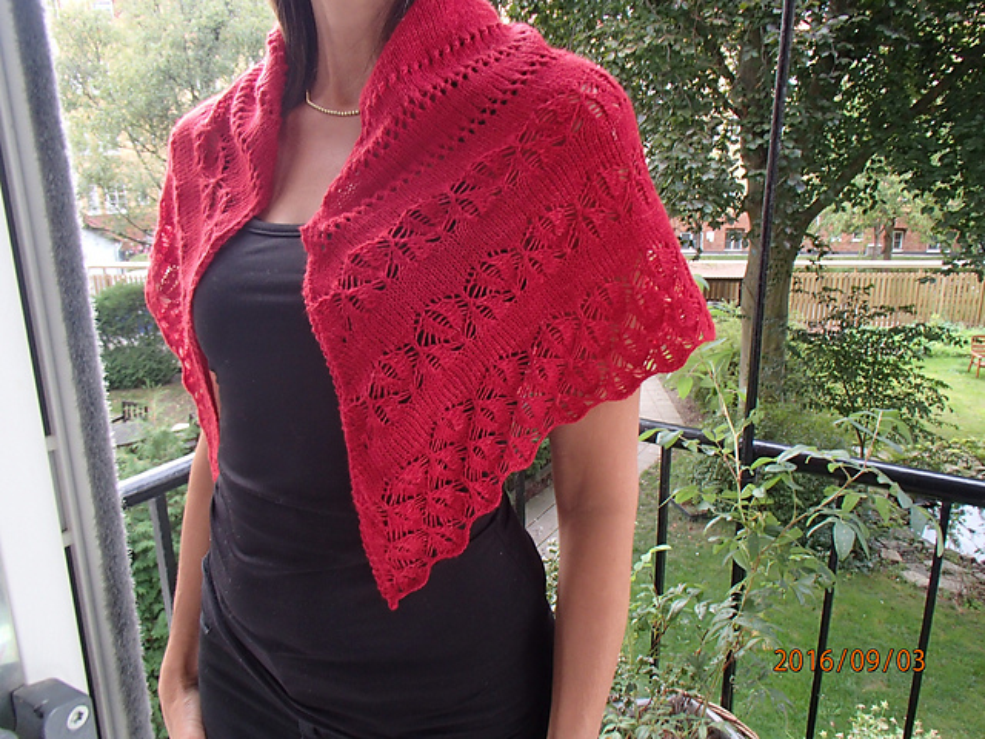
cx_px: 492
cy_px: 370
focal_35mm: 28
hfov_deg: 63.4
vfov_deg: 49.7
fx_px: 797
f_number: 3.9
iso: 200
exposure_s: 1/40
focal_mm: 5
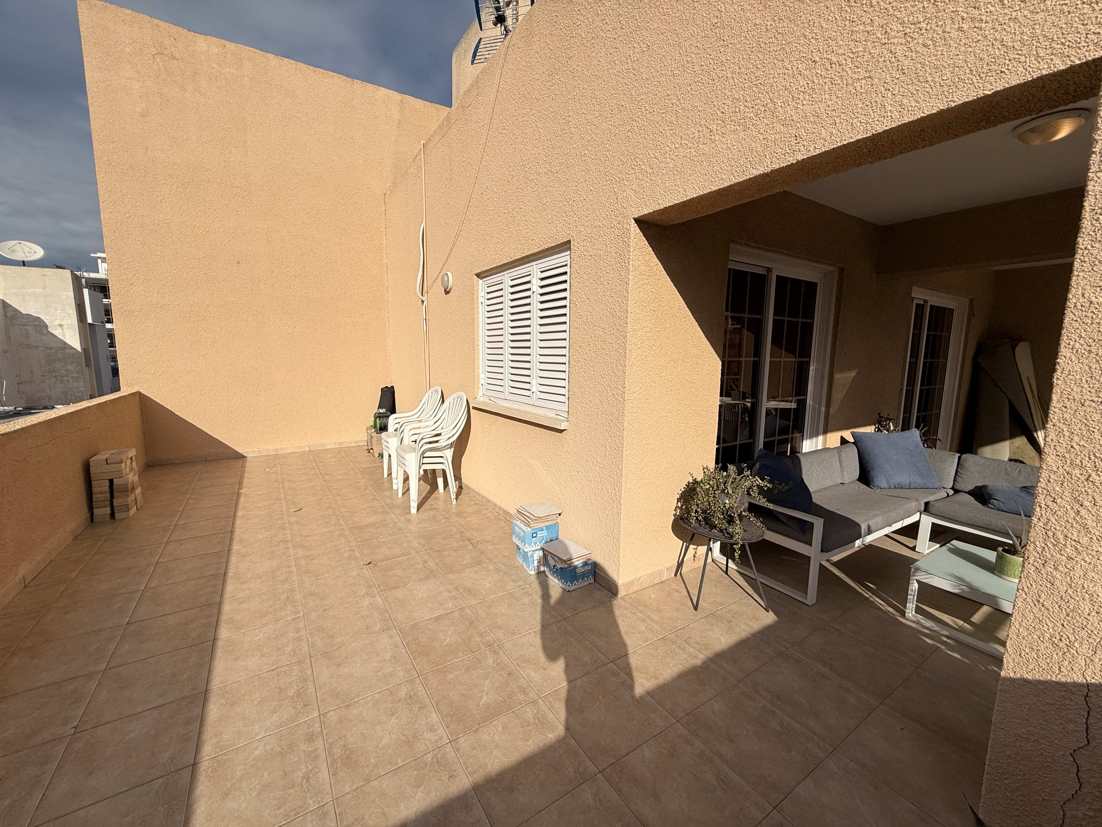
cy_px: 414
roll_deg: -1.7
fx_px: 446
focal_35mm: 14
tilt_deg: -7.5
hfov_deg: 102.1
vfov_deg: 85.7
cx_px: 551
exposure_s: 1/5618
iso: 40
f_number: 2.2
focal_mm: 2.22
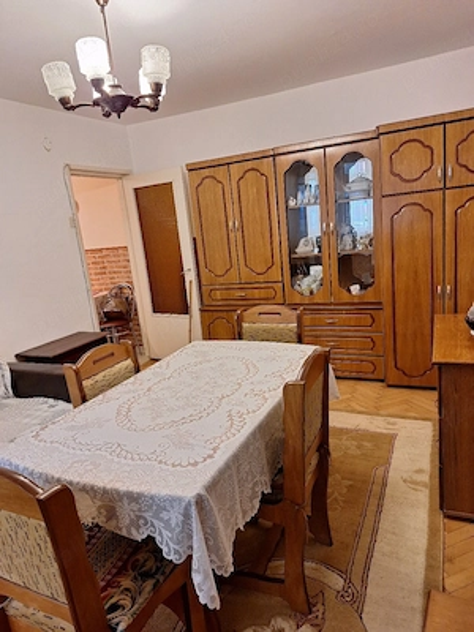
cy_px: 316
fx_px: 420
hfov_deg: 58.9
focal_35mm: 23
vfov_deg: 73.9
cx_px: 237
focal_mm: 5.54
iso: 125
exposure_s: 1/50
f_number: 1.8
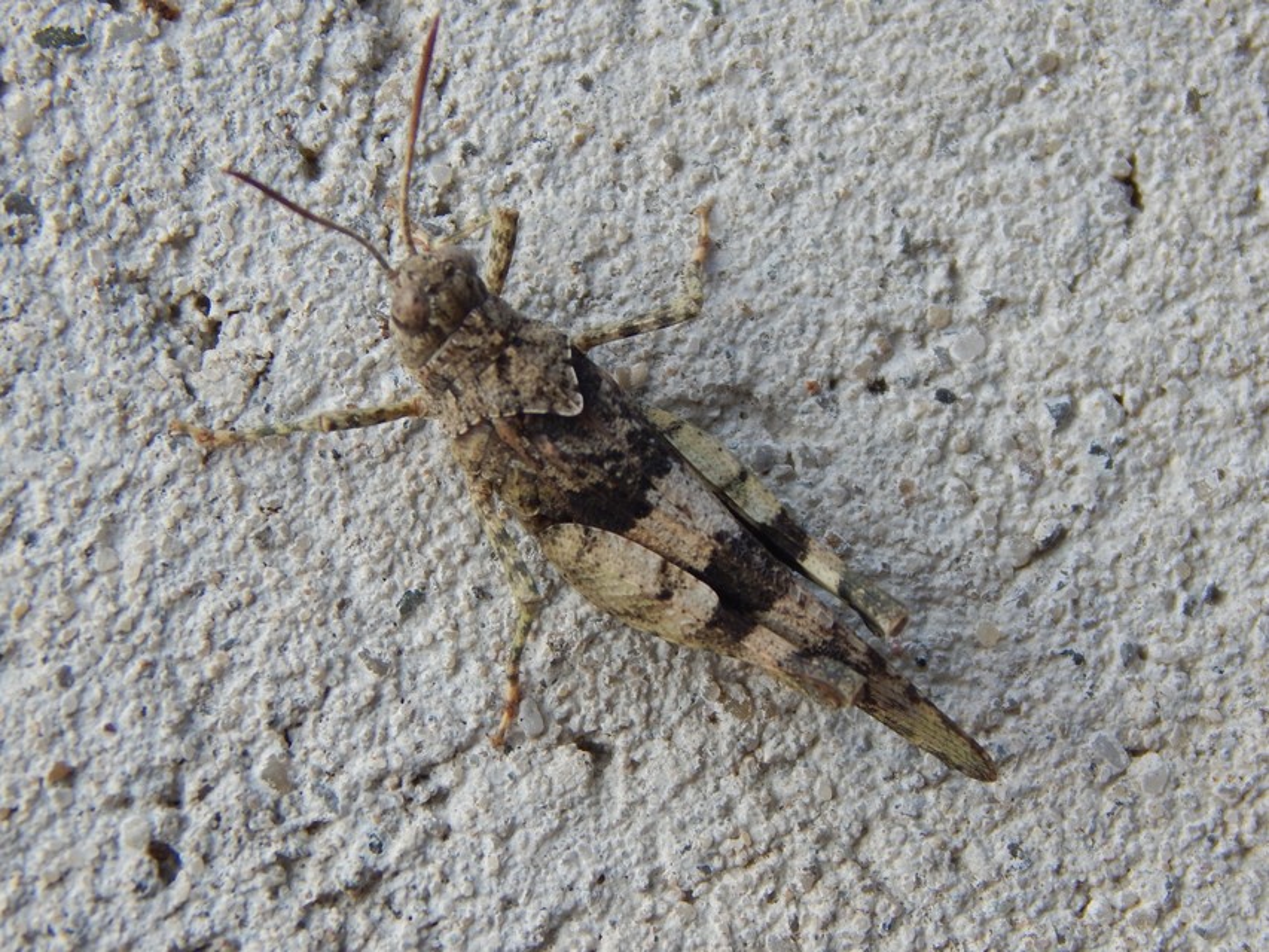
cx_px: 634
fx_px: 6673
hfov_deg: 10.9
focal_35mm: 182
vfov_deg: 8.2
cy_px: 476
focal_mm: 32.8
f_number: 5.3
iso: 125
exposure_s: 1/100
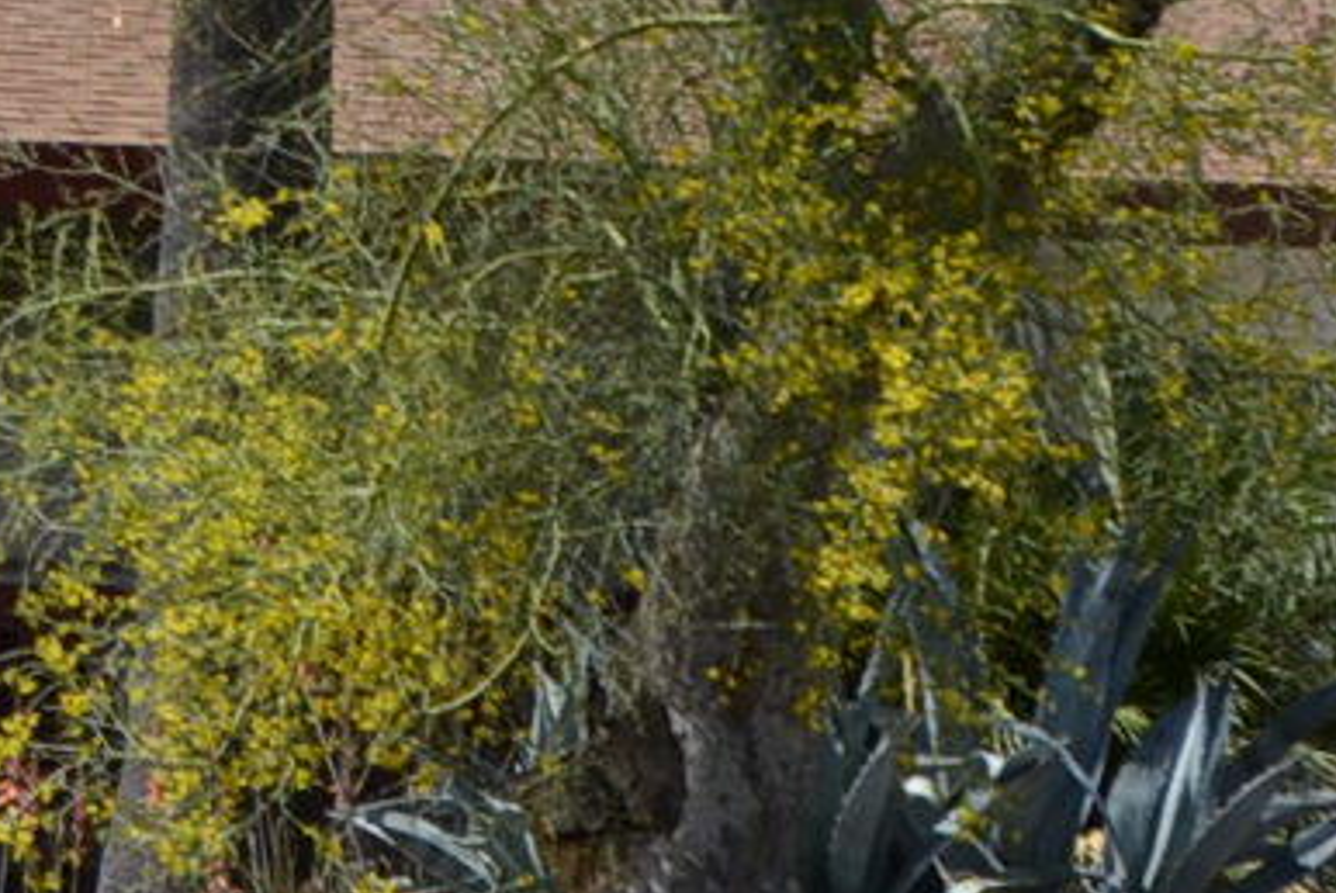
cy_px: 488
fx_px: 5979
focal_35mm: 161
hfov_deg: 12.3
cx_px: -543
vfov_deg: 8.5
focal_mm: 18
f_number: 8
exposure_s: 1/250
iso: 100
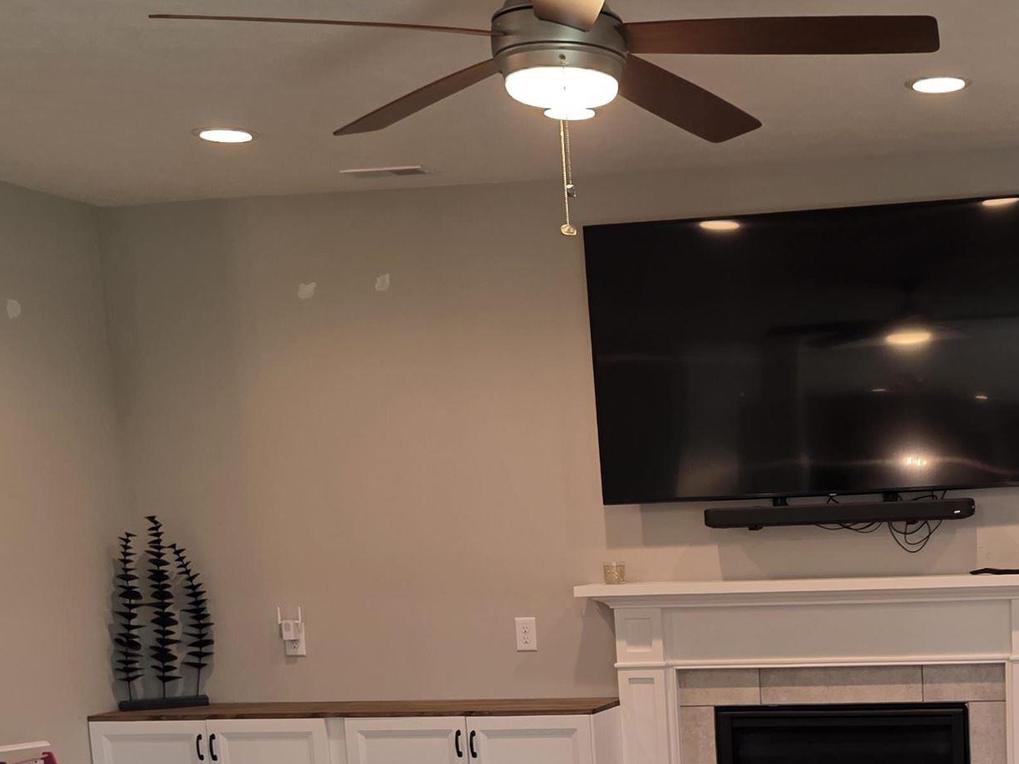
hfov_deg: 31.8
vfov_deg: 23.9
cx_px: 894
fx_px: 1708
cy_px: 795
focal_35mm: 58
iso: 125
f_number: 1.7
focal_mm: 6.3
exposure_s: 1/120
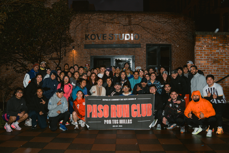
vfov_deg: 36.9
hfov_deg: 53.1
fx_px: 229
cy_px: 76
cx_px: 114
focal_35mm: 36
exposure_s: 1/250
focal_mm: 24
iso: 400
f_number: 5.6
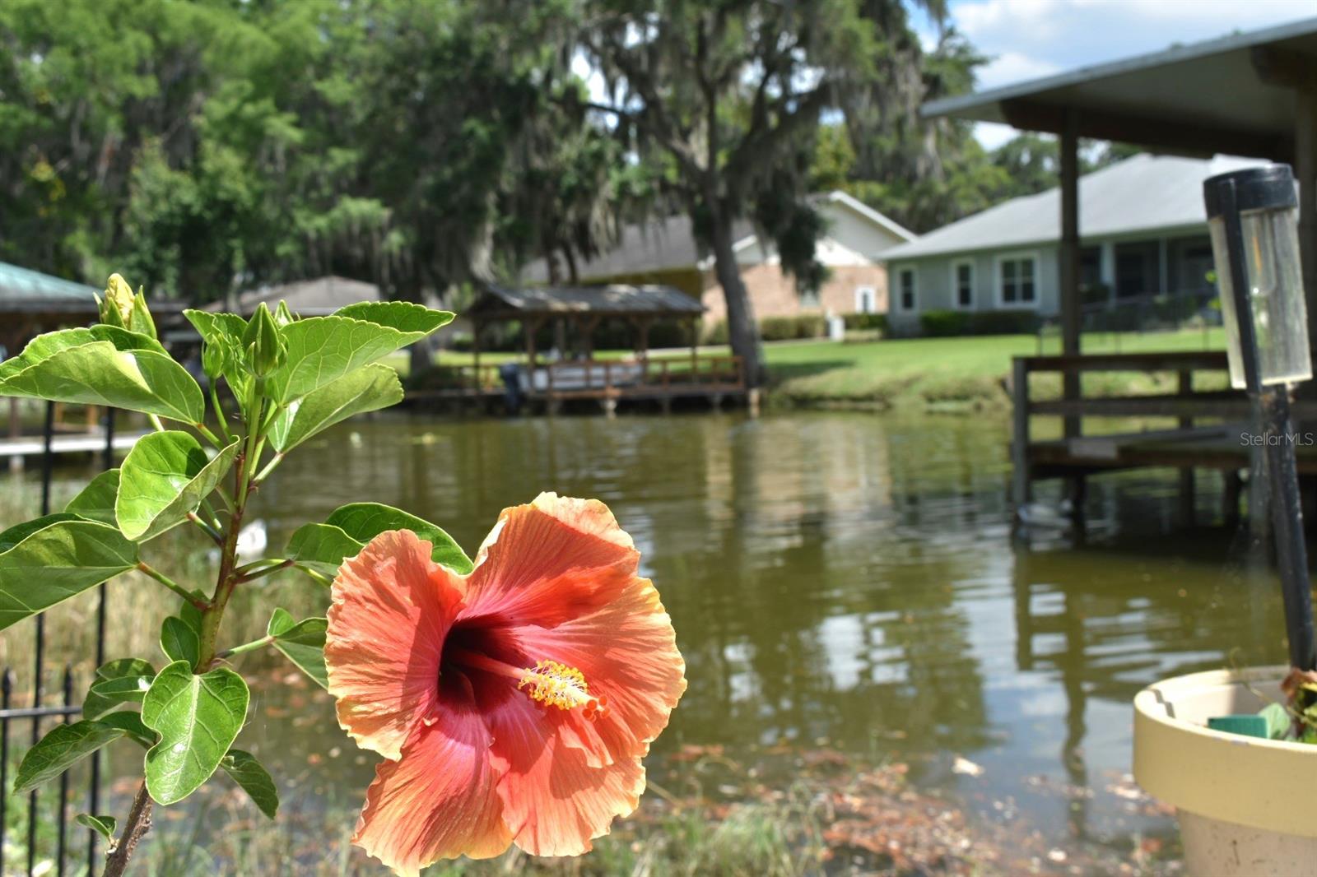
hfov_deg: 46.4
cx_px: 658
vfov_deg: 31.9
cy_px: 438
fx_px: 1536
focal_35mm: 42
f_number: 10
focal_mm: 28
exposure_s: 1/400
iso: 200
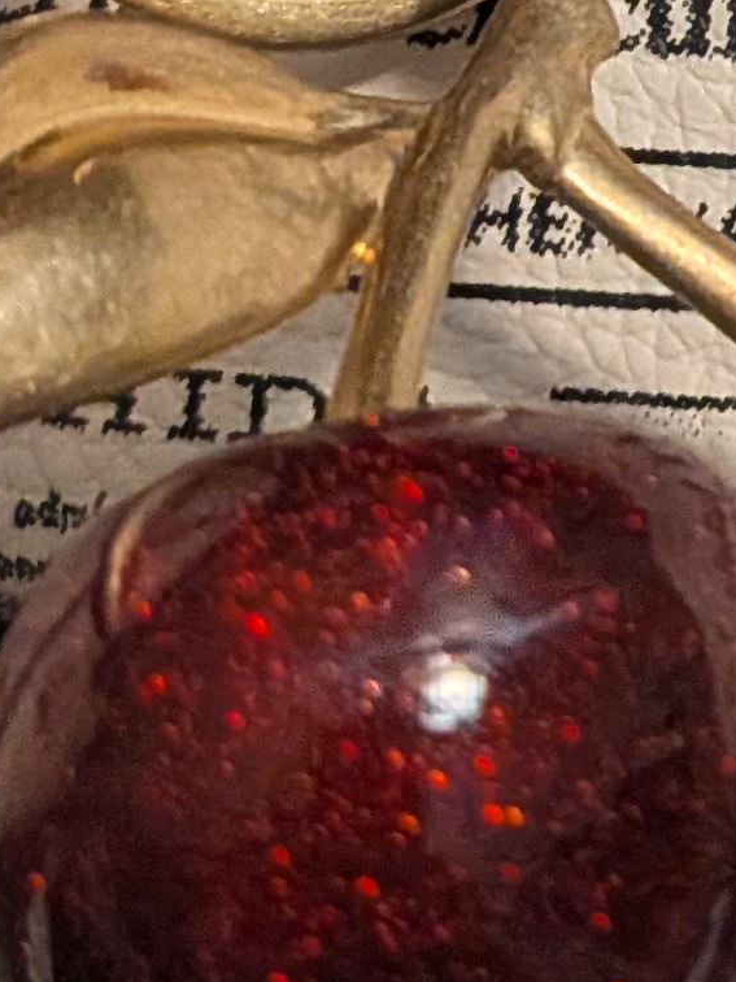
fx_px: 3600
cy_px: -562
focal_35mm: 127
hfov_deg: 10.6
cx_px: 1517
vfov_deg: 14.3
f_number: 1.7
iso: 287
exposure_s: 1/120
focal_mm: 4.53
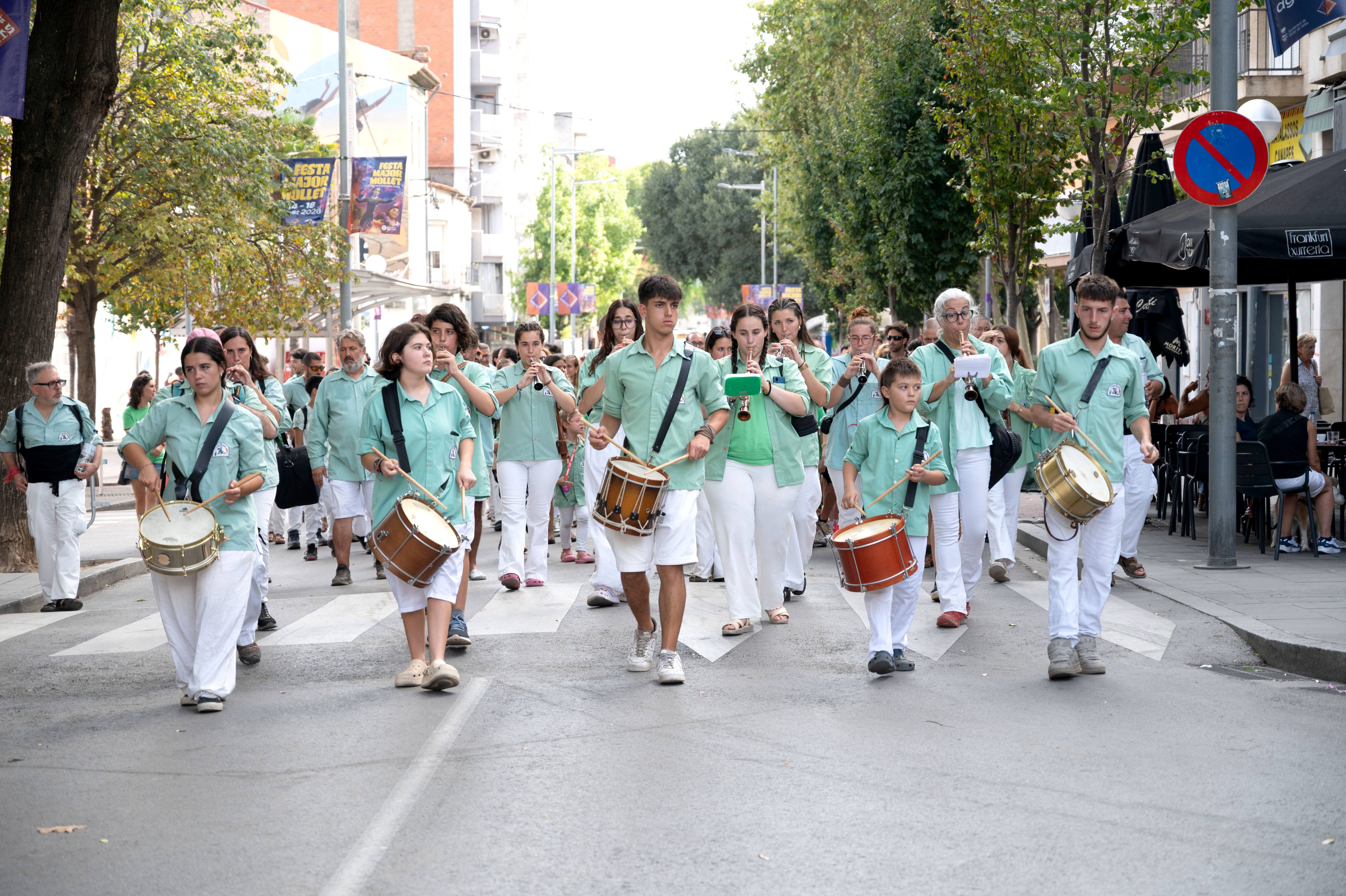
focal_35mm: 70
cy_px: 448
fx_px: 2615
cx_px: 673
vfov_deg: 19.4
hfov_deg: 28.9
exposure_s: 1/400
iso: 400
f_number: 4
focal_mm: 70
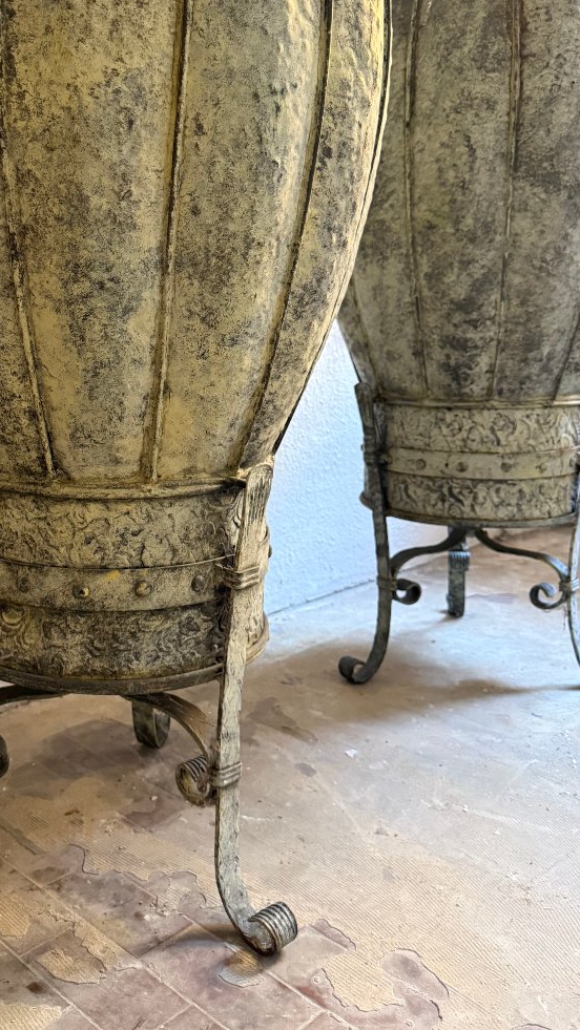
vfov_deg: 60.6
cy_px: 424
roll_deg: +0.4
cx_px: 133
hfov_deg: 35.7
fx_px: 875
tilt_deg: -6.7
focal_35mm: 32
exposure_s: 1/60
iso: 640
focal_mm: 6.76
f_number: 1.78
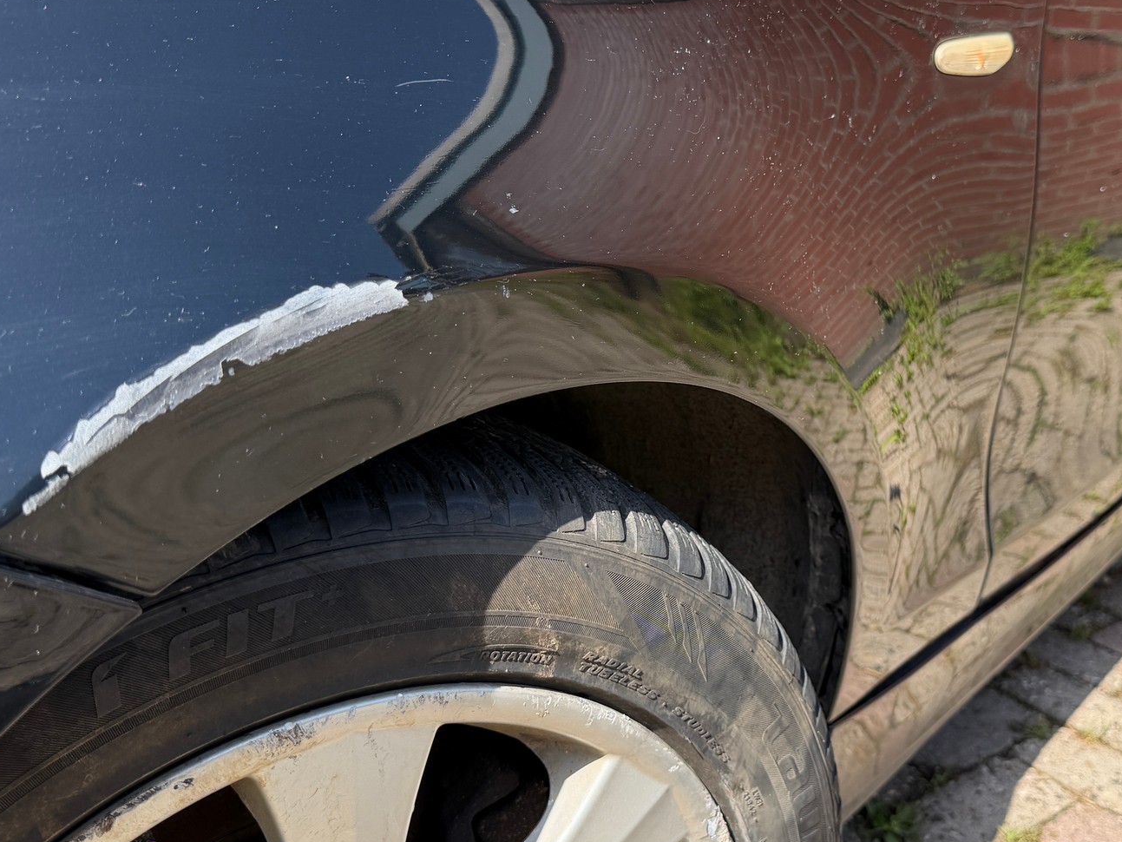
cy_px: 433
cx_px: 711
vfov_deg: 37.7
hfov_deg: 48.4
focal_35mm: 38
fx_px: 1232
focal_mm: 6.76
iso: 80
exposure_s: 1/1437
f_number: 1.78
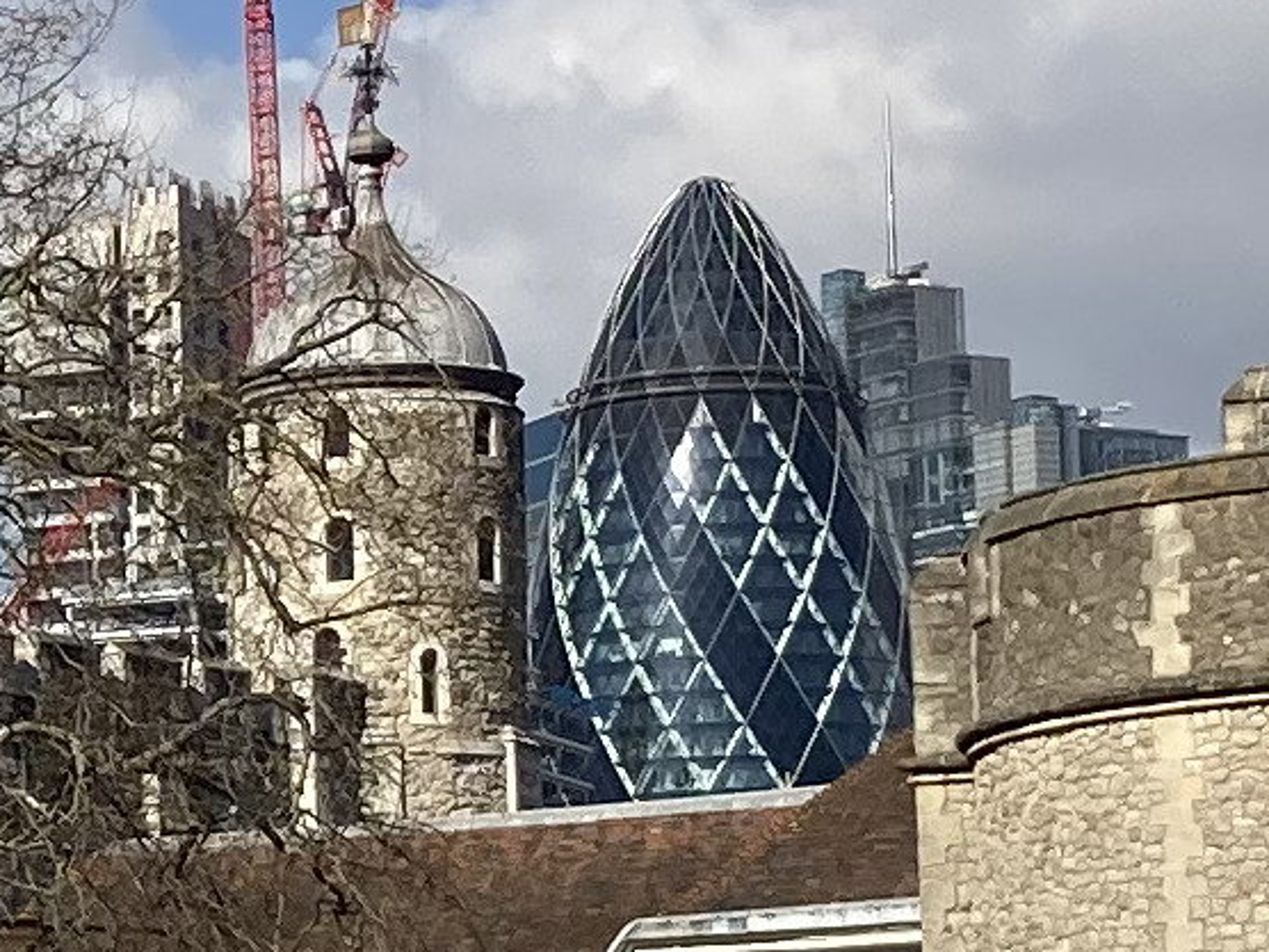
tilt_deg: +8.8
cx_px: -664
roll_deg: -0.3
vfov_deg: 7.3
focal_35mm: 203
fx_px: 7442
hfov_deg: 9.5
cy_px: 781
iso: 20
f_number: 1.8
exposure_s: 1/3205
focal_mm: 3.99
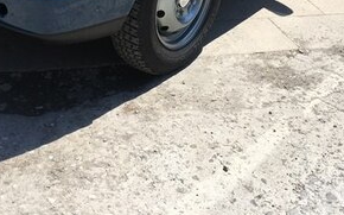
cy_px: -77
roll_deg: -4.2
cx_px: 149
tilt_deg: -13.1
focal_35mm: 70
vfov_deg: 17.3
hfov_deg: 29.4
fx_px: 656
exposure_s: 1/1040
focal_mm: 4.15
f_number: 2.2
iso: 25
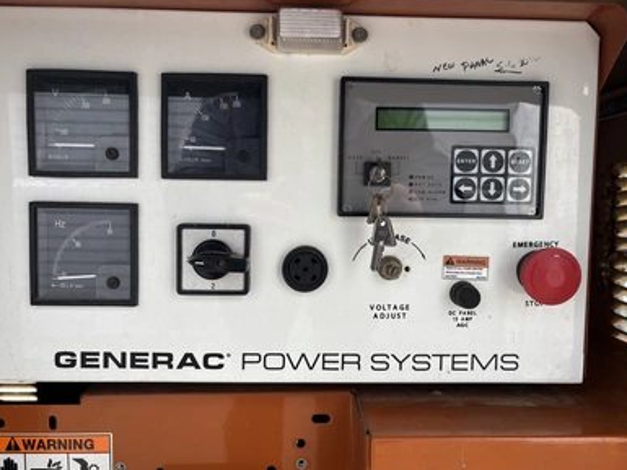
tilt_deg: -4.5
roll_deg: -1.7
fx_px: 489
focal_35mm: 27
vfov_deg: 51.4
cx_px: 324
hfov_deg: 65.3
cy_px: 236
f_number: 1.6
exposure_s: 1/382
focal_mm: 5.96
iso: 50
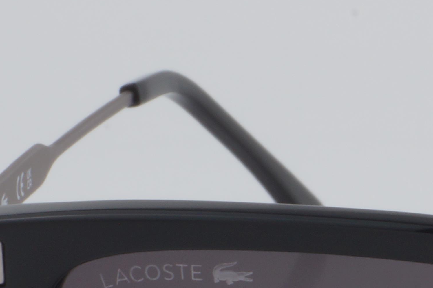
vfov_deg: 4.1
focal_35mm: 331
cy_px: 454
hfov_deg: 6.1
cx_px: 774
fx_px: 3981
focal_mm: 55
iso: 100
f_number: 32
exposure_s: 1/4
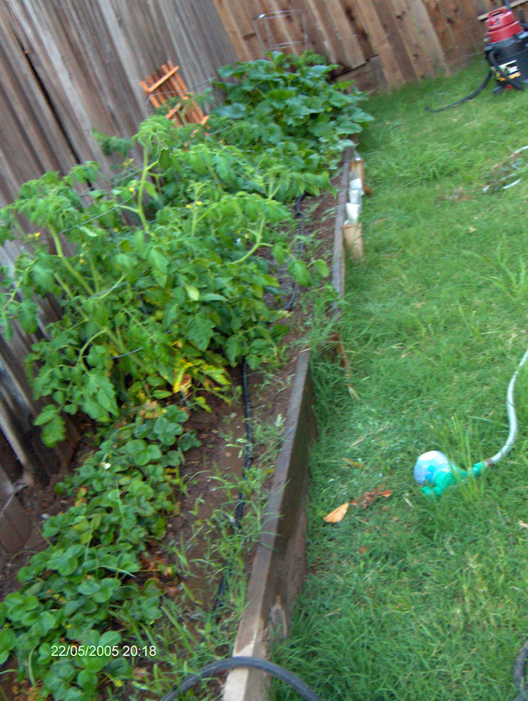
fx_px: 893
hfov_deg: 32.9
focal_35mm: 44
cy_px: 350
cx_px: 264
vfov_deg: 42.9
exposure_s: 1/7.25
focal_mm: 9
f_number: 2.9
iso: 200
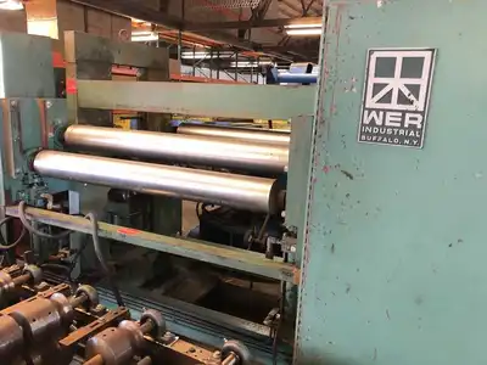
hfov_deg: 63.4
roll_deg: -3.0
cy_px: 182
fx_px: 394
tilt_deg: -7.5
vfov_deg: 49.7
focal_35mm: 28
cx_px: 244
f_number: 1.8
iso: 80
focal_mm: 4
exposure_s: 1/15
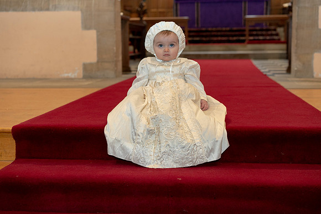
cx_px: 160
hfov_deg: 36.2
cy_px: 107
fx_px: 491
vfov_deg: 24.6
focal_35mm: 55
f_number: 4
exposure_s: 1/160
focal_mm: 55
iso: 3200
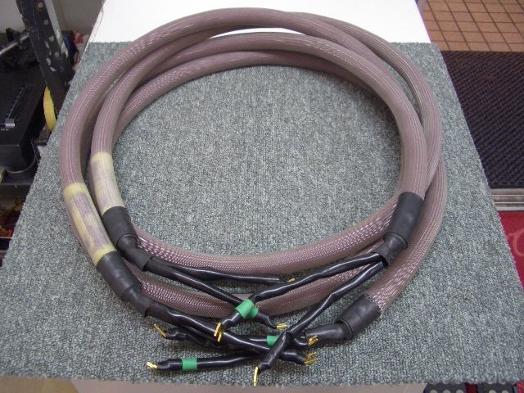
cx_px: 262
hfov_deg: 52.6
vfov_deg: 40.7
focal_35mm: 35
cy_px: 196
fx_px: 530
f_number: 2.6
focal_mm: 5.8
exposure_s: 1/15
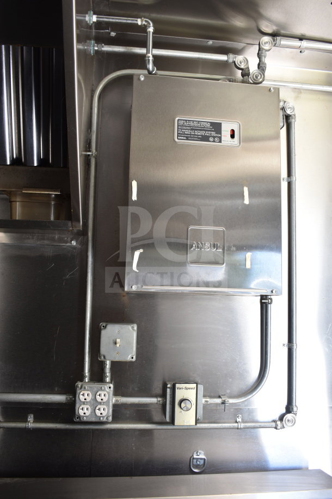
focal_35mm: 32
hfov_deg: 41.7
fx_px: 436
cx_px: 166
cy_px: 250
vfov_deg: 59.5
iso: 200
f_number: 3.8
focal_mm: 21
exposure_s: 1/30
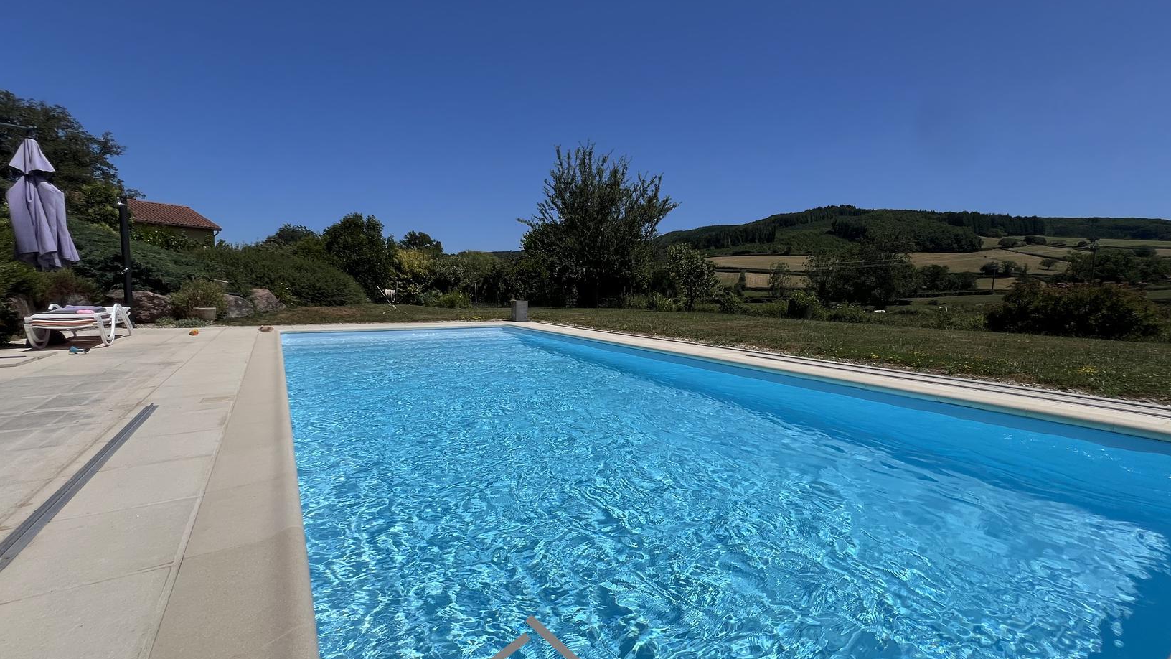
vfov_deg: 70.5
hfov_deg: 103.0
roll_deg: -0.8
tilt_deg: -7.5
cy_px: 347
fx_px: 466
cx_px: 584
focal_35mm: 15
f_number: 1.8
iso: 32
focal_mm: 1.57
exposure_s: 1/4386
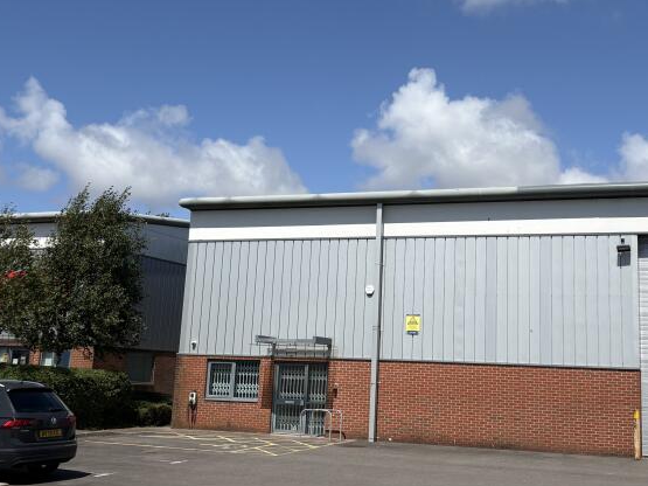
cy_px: 203
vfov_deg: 30.2
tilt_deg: +12.6
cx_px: 365
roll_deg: -1.0
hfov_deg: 39.6
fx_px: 898
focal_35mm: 48
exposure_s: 1/6993
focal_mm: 5.96
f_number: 1.6
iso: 50
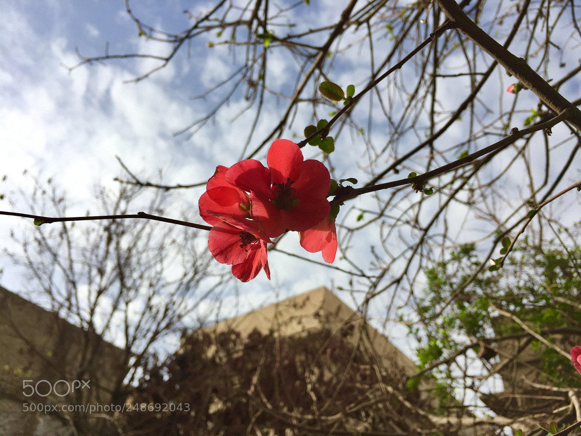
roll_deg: -8.4
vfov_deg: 48.2
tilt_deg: +41.6
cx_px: 290
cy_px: 218
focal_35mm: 29
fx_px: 487
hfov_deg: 61.7
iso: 32
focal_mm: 4.15
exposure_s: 1/2475
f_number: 2.2
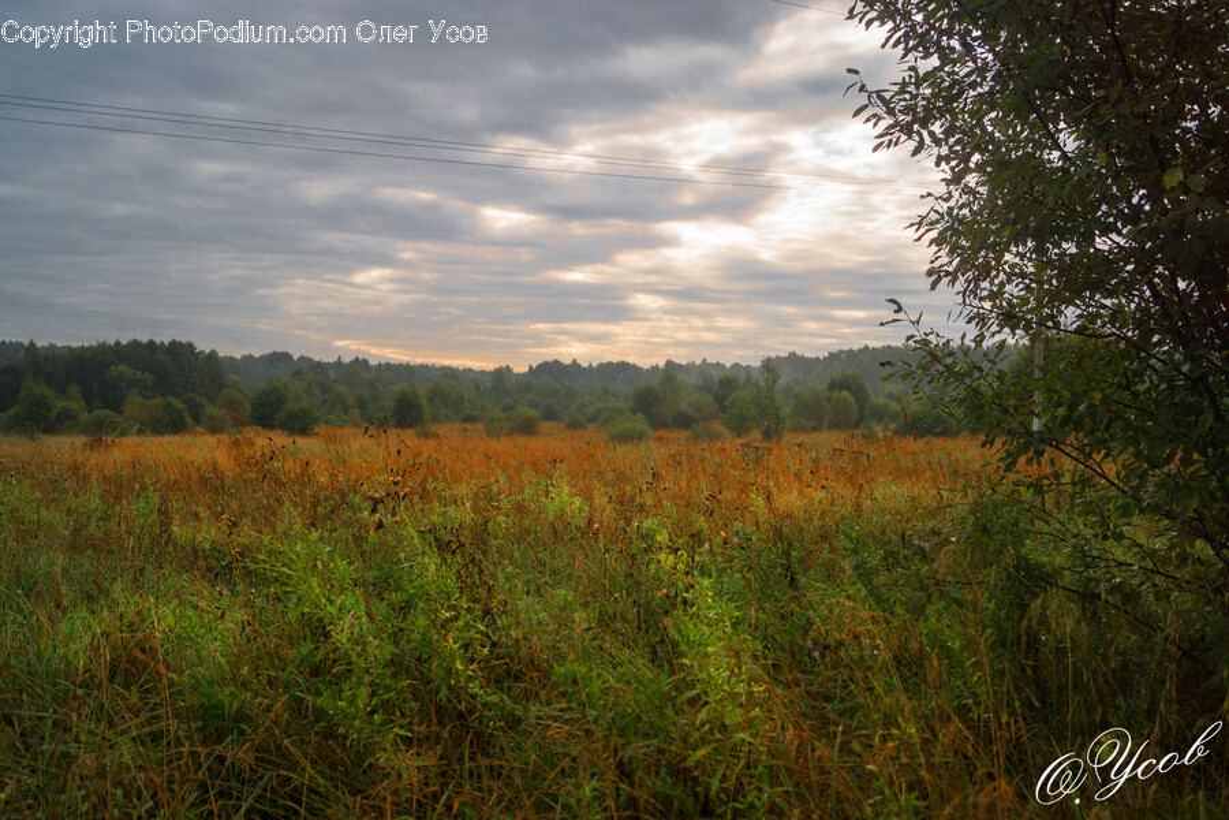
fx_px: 1126
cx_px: 614
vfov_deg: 40.0
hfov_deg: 57.2
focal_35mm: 33
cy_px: 410
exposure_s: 1/800
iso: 100
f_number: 4
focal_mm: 22
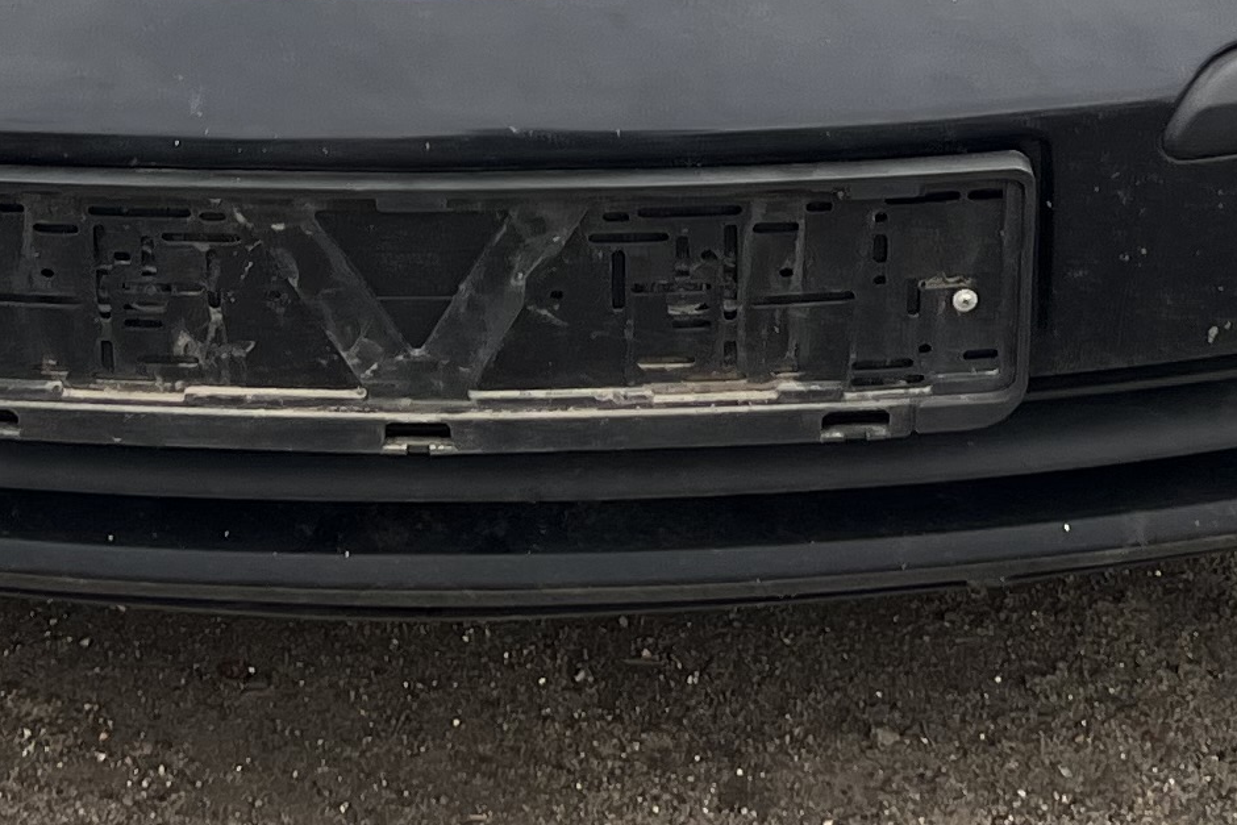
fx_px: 3986
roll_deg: -1.4
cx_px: 462
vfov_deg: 11.1
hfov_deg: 17.6
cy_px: -638
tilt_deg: -19.1
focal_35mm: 116
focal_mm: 5.7
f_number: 1.5
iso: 50
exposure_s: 1/723
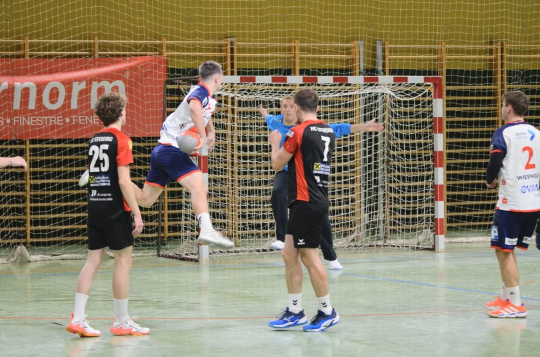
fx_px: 1646
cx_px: 244
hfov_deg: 18.6
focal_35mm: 110
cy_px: 156
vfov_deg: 12.4
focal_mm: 62
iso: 1600
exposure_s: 1/200
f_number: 4.2
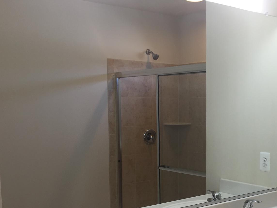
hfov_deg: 35.8
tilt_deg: -7.8
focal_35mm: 52
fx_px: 416
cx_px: 213
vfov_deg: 27.6
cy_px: 162
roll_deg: -1.6
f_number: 2.2
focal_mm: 4.15
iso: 32
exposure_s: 1/60
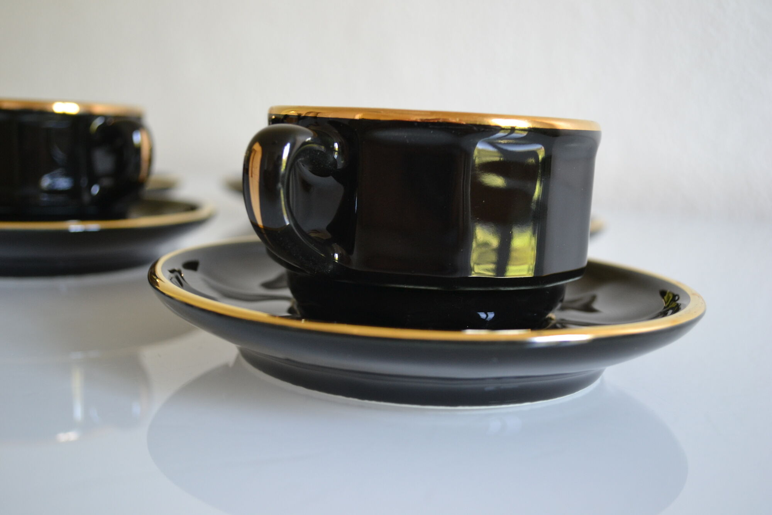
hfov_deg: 46.4
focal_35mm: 42
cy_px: 258
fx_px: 901
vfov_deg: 31.9
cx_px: 386
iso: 500
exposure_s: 1/15
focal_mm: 28
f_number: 4.5
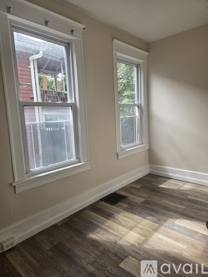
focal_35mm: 23
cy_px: 138
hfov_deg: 58.9
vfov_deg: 73.9
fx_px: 184
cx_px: 104
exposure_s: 1/180
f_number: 1.8
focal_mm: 5.4
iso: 40
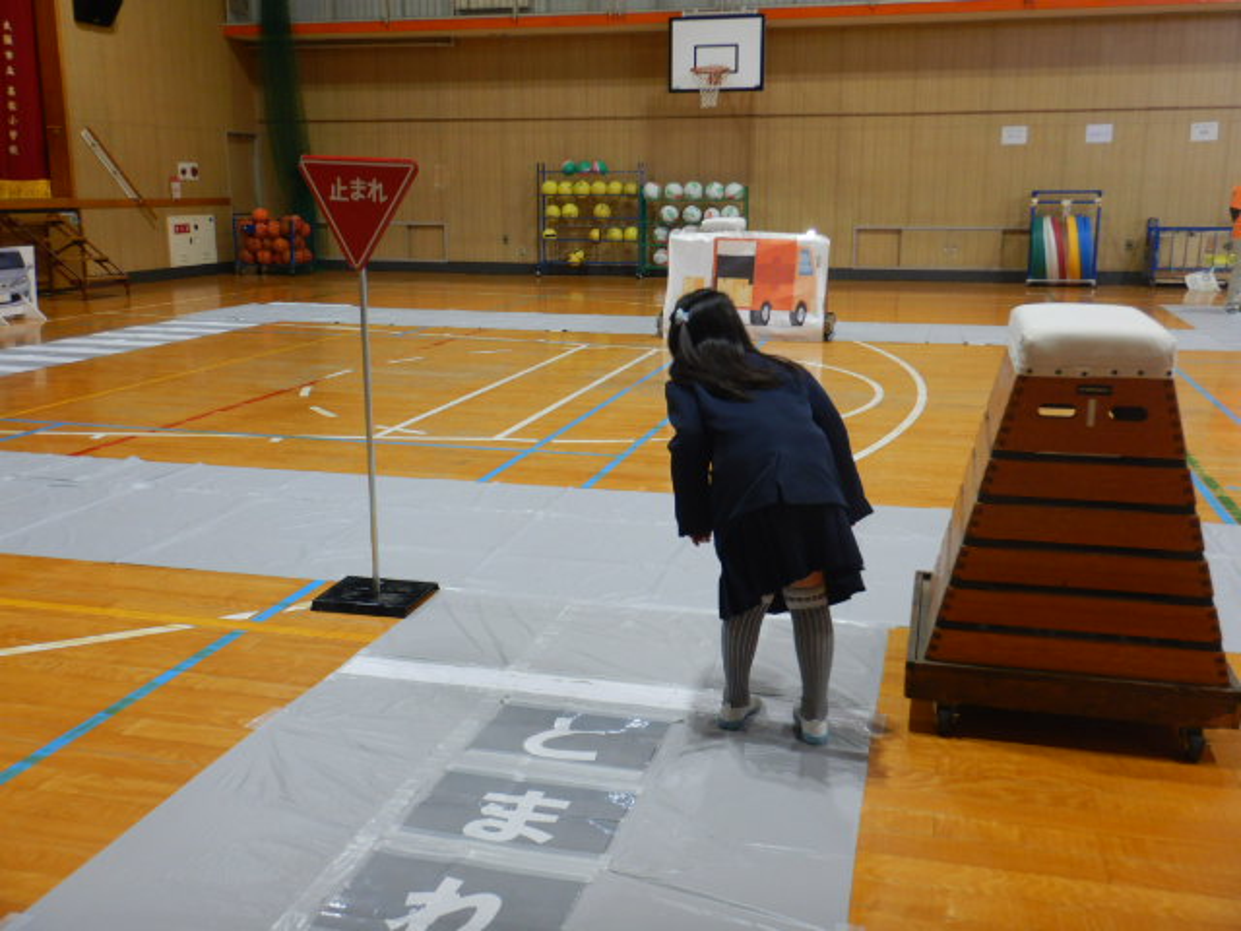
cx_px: 620
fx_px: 1219
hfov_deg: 54.0
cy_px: 466
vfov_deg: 41.8
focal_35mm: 34
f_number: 4.2
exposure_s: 1/30
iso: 250
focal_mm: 6.1
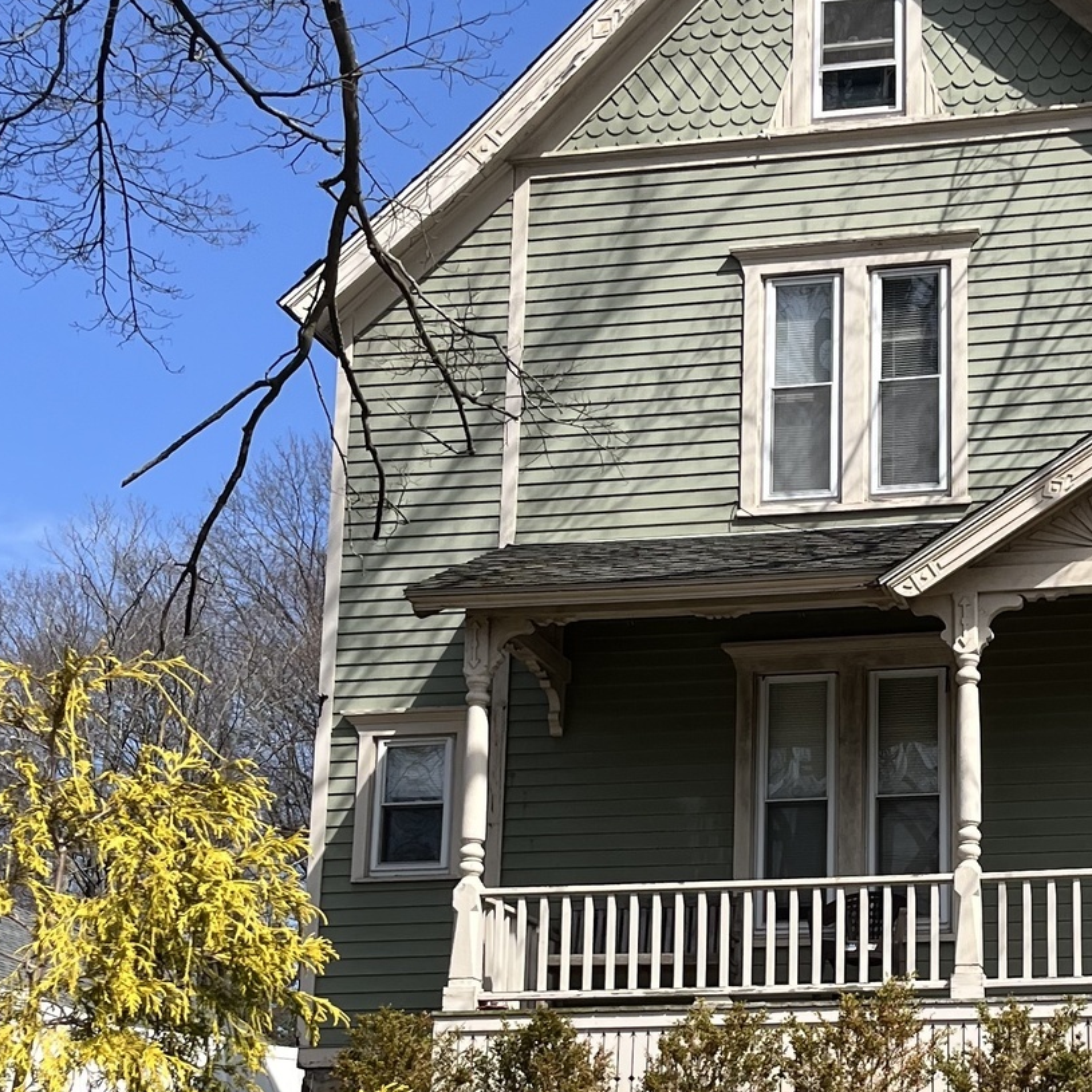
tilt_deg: +10.0
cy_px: 761
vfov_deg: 26.3
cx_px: 947
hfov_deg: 25.8
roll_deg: +2.4
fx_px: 2320
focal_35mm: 65
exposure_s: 1/2825
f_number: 1.6
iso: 50
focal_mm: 5.1
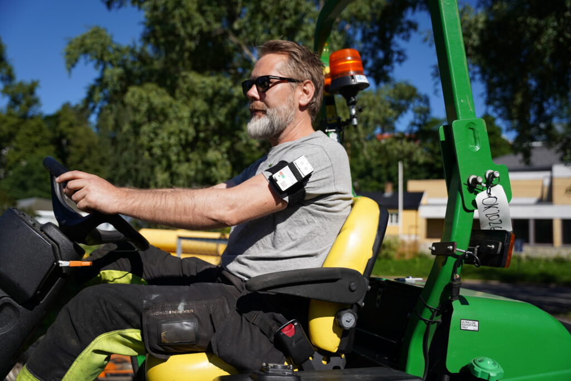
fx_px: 550
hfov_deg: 54.8
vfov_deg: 38.2
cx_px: 286
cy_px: 190
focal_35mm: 35
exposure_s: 1/2000
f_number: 3.2
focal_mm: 34.7
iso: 100
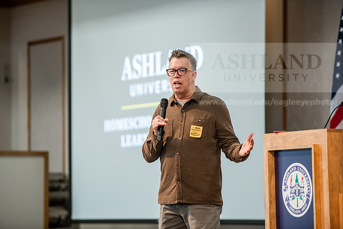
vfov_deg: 6.9
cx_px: 172
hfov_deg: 10.3
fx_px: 1906
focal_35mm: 200
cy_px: 114
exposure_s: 1/200
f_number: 3.2
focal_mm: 200
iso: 1600
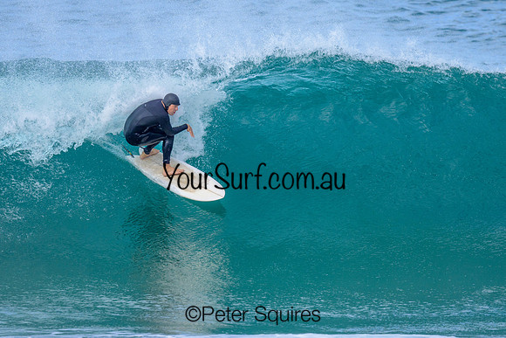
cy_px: 120
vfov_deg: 1.3
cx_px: 241
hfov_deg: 1.9
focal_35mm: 1099
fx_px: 15456
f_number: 6.3
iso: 640
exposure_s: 1/2000
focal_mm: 800
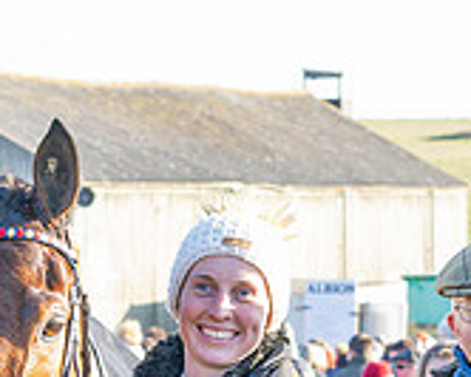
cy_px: 627
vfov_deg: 7.3
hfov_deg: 9.3
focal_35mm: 207
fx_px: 2887
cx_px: 85
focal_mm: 35
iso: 400
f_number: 4
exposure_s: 1/400
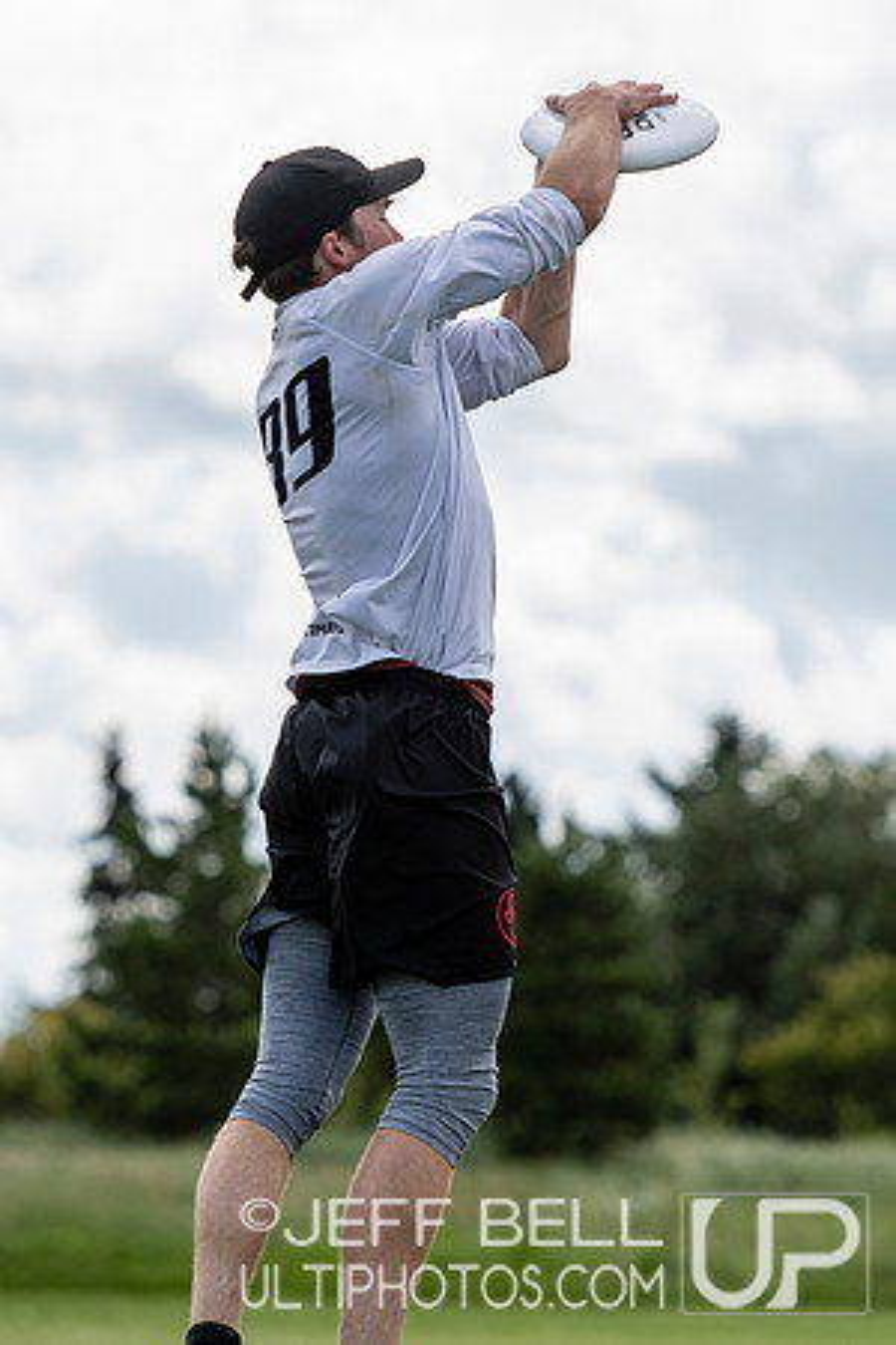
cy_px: 580
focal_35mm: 397
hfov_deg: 3.5
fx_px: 14818
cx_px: 448
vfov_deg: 5.2
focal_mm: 155
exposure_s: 1/1250
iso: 160
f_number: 4
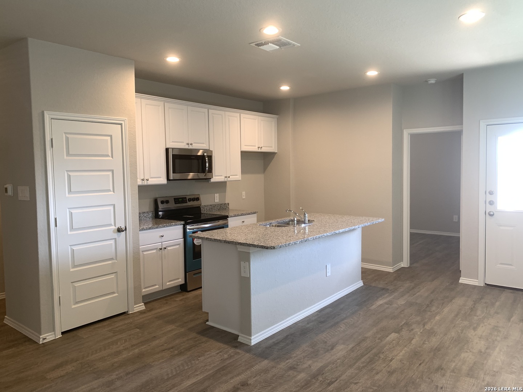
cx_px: 262
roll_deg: -0.1
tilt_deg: -1.9
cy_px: 196
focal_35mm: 26
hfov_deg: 67.3
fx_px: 393
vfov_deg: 53.1
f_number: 1.8
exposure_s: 1/60
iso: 80
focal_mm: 4.25
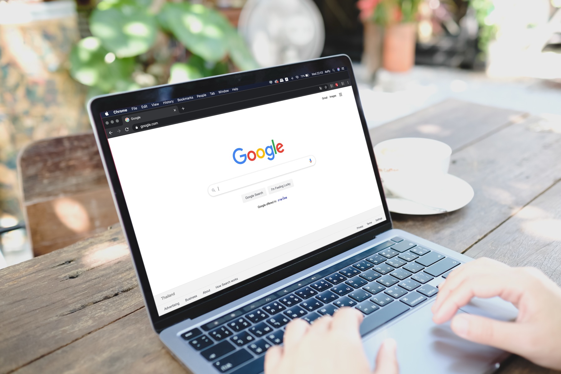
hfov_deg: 54.4
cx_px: 280
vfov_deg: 37.9
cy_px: 187
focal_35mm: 35
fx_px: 545
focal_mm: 23
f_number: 2.2
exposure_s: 1/40
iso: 200
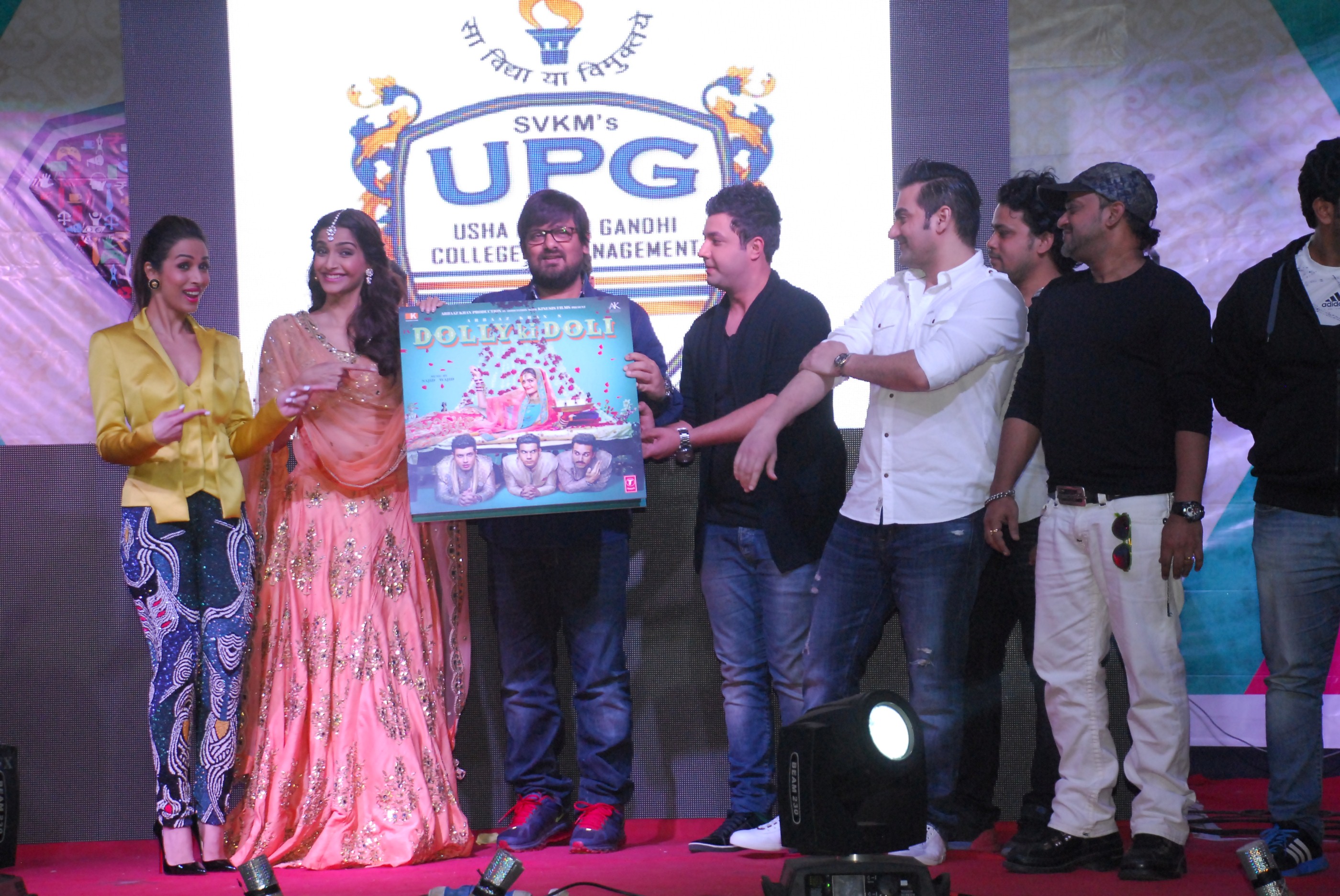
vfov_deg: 14.7
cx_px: 670
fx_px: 3466
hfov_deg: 21.9
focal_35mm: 93
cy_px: 448
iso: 1000
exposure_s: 1/125
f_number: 5
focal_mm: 62
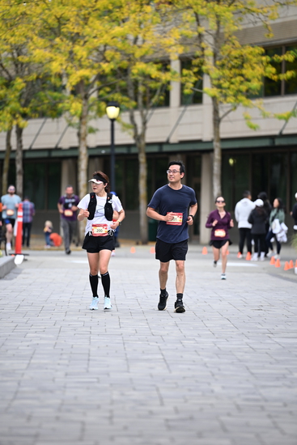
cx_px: 148
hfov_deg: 6.9
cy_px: 222
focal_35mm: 200
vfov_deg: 10.3
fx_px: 2473
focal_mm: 200
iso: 640
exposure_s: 1/2000
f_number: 2.8
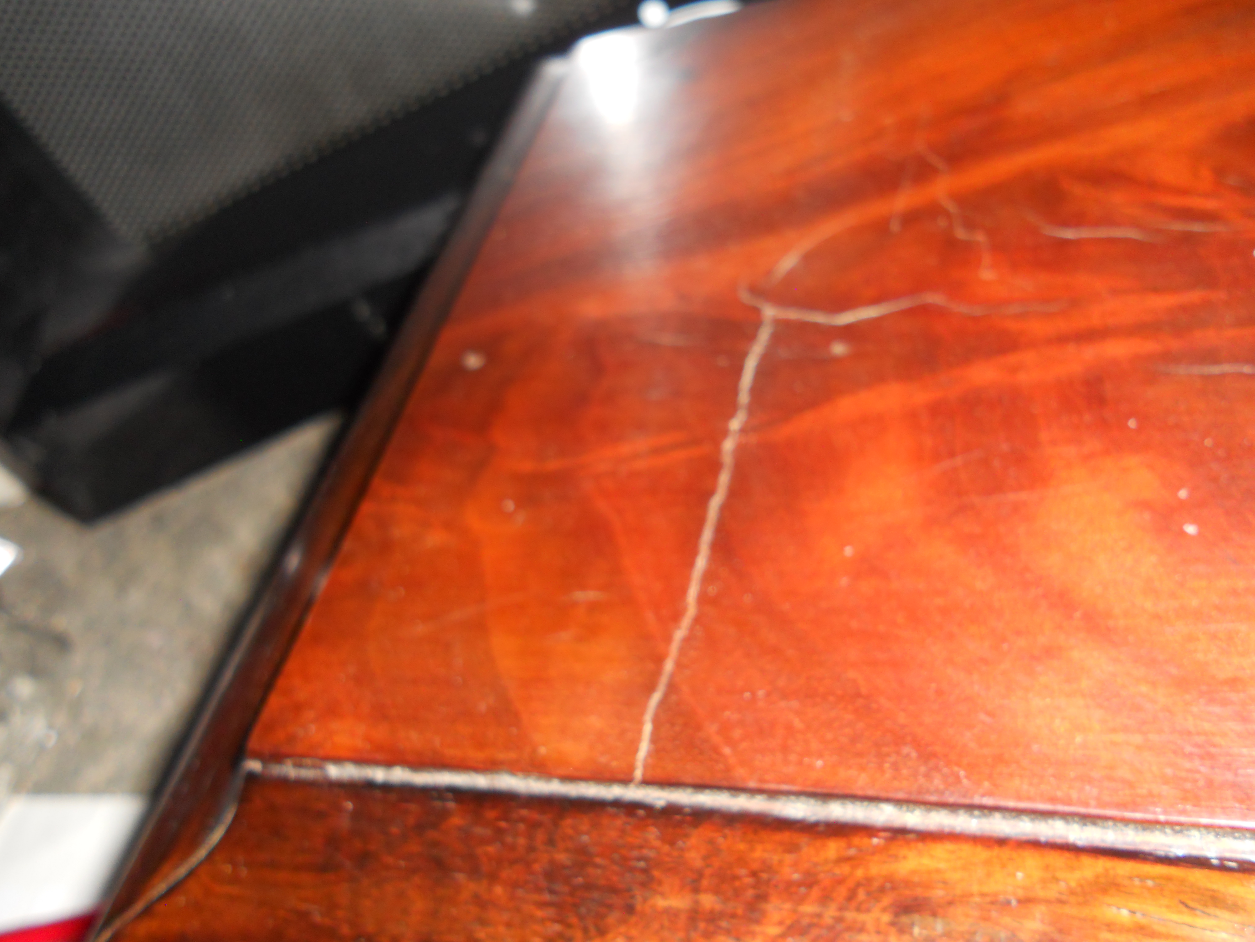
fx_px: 1160
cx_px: 628
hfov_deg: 56.8
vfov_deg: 44.2
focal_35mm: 32
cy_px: 471
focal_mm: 5.8
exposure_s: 1/25
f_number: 8.8
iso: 200
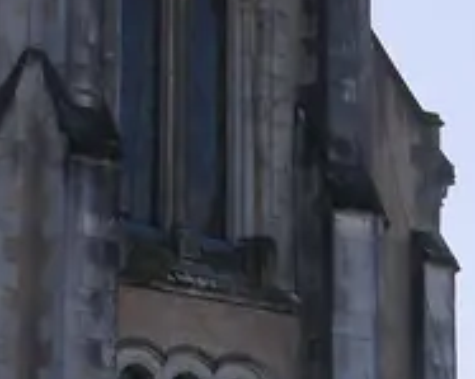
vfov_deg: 6.3
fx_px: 3383
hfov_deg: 8.0
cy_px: -224
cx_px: 66
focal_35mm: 241
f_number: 8
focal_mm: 18
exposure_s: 1/320
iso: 160
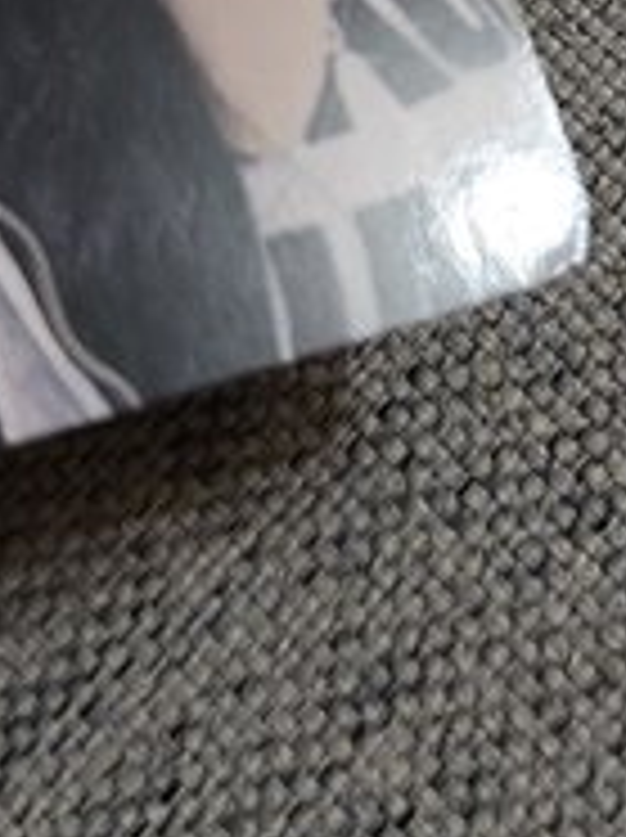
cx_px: 590
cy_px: 7
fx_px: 1595
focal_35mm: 66
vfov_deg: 27.8
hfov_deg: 21.6
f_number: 1.7
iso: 160
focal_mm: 6.3
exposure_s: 1/53
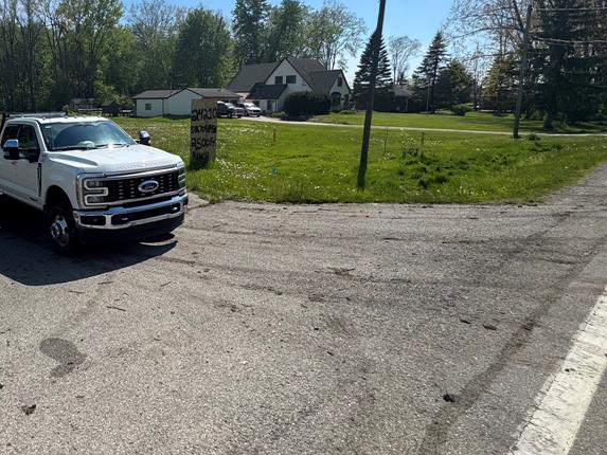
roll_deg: +0.4
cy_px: 169
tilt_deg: -9.9
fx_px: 438
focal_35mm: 25
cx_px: 137
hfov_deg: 64.3
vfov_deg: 54.3
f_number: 2.2
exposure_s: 1/1709
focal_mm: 2.22
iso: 40
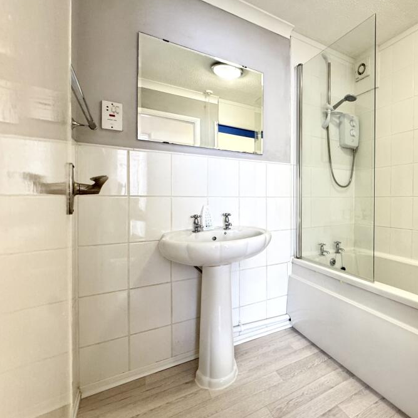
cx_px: 320
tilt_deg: -0.8
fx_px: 260
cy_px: 201
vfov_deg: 77.6
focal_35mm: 19
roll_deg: +0.0
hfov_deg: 71.7
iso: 320
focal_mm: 2.22
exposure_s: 1/50
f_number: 2.2
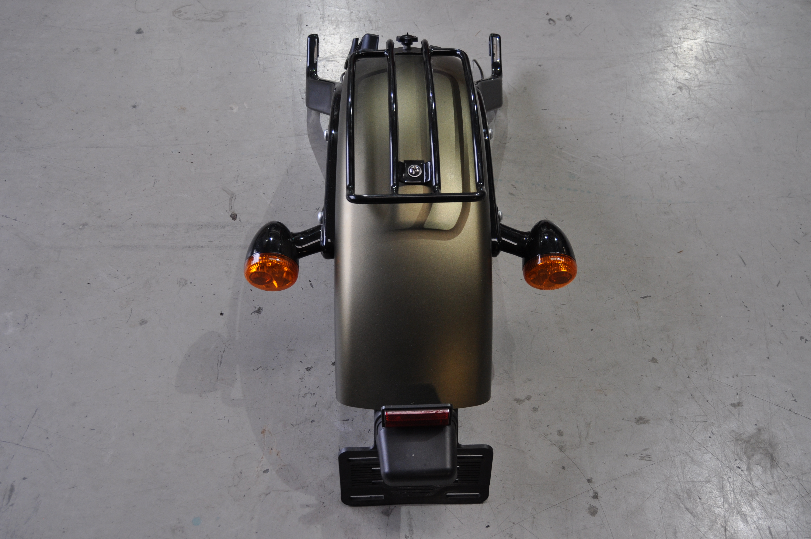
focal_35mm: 36
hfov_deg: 53.2
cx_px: 406
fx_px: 810
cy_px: 270
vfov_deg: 36.8
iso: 450
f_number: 4
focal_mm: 24
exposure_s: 1/60
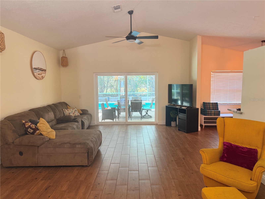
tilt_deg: -3.9
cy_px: 100
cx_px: 132
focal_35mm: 24
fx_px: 184
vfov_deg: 56.8
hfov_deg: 71.6
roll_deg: +0.0
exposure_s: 1/120
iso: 250
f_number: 1.78
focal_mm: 6.76
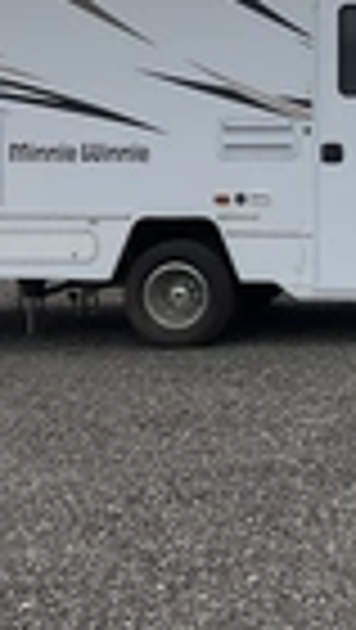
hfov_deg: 13.0
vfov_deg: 23.2
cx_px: 460
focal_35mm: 90
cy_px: 108
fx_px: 1507
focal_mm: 3
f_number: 1.8
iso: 25
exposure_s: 1/2959
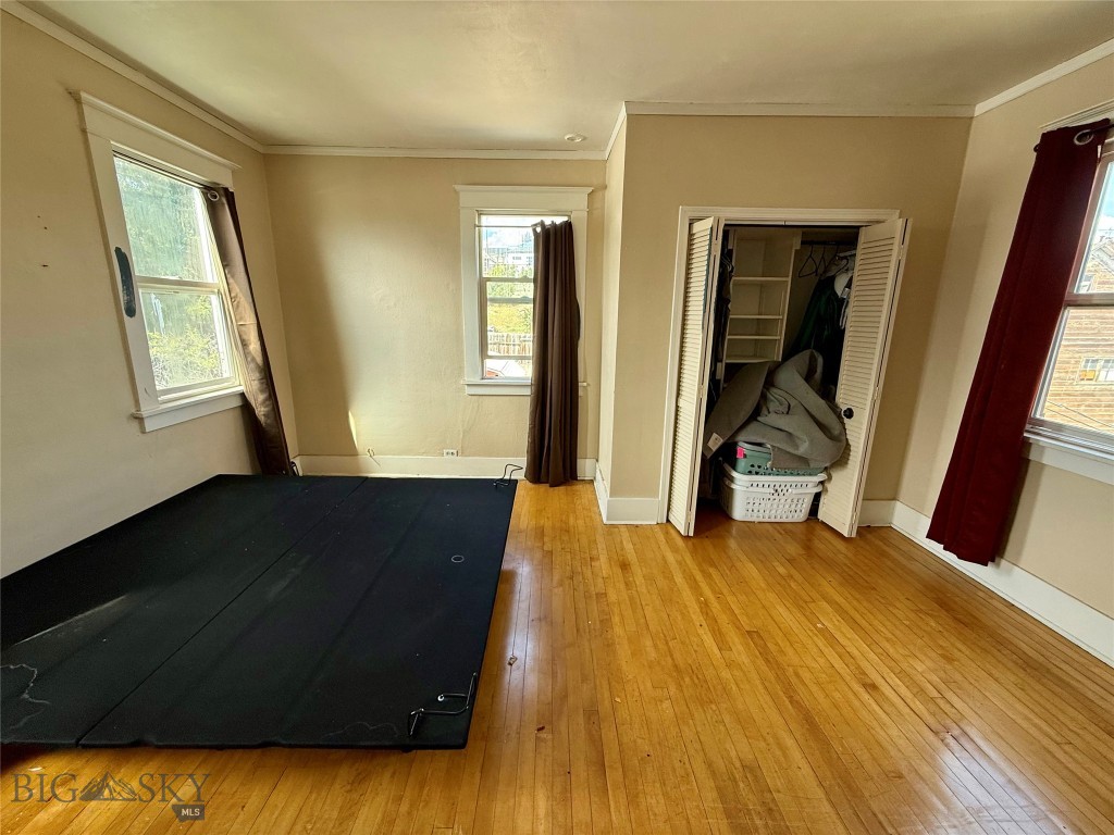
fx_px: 451
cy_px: 418
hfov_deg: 102.1
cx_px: 557
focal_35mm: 14
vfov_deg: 85.7
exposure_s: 1/99
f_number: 2.2
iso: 100
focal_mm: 2.22
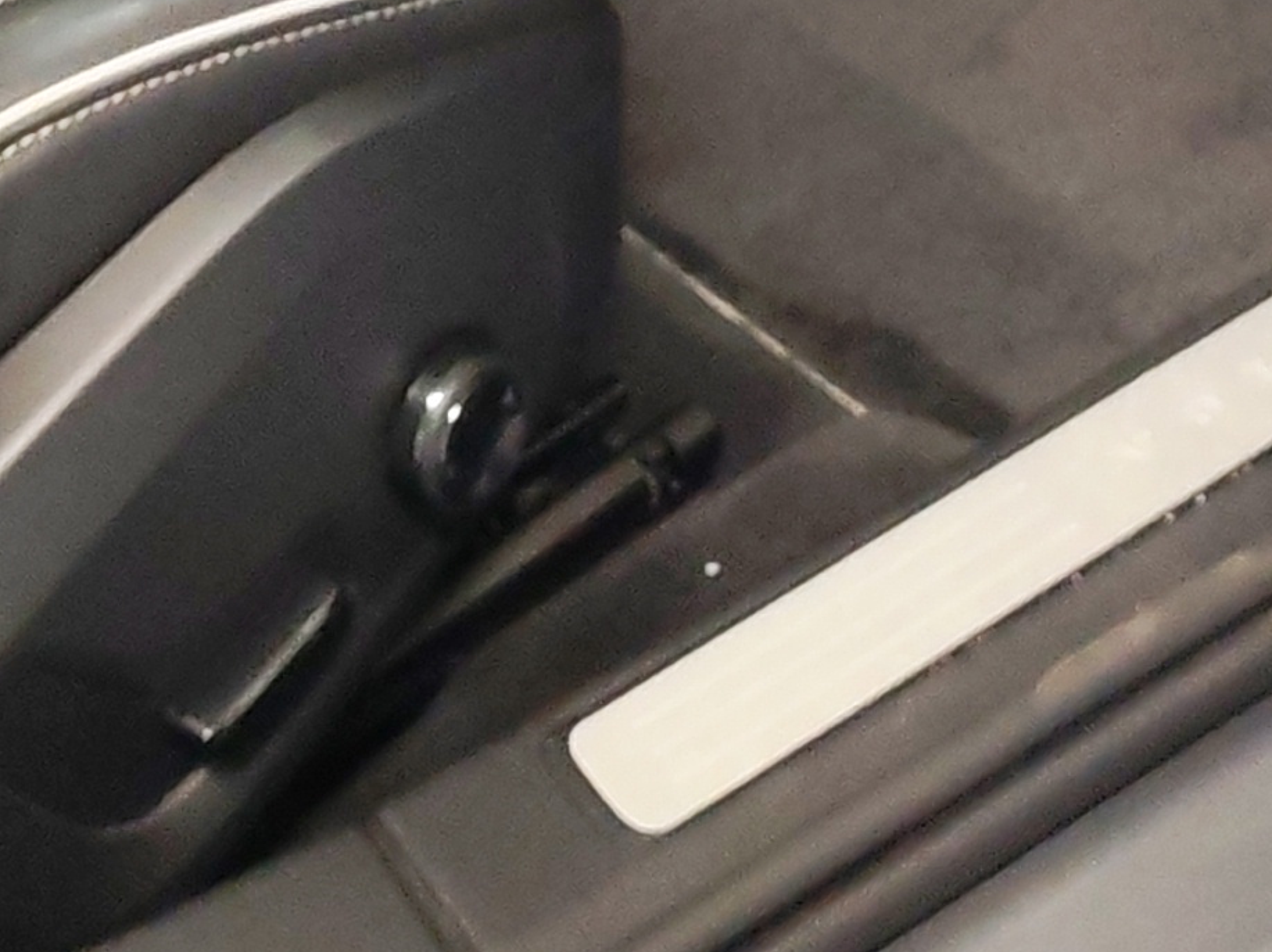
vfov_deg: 9.5
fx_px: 5253
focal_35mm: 143
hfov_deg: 13.8
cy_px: -1135
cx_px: 677
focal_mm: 6.12
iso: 1250
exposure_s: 1/100
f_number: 1.9
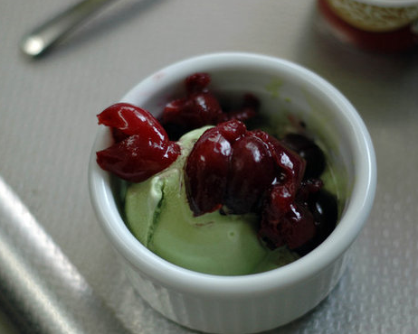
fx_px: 1064
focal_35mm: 86
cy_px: 166
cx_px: 243
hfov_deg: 22.2
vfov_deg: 17.9
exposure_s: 1/160
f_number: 2.2
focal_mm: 50
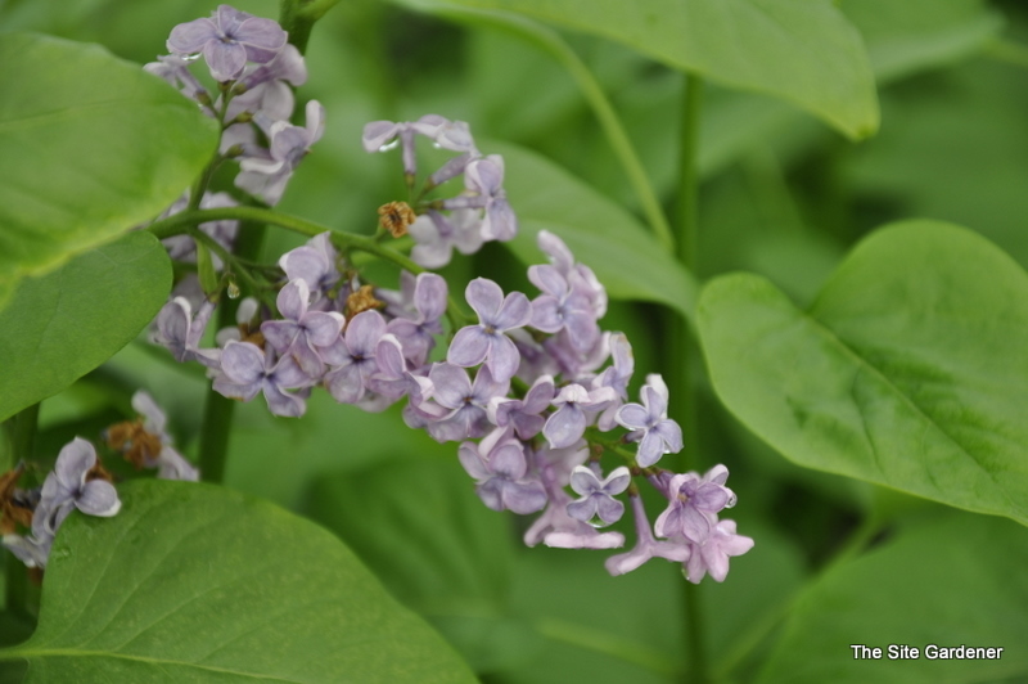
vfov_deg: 8.7
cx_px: 514
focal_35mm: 158
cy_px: 342
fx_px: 4494
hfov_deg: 13.1
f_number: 5.6
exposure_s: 1/125
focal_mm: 105
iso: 200
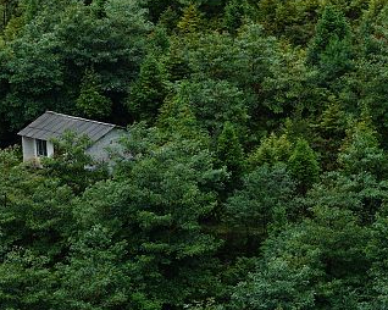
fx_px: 2685
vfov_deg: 6.6
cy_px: 44
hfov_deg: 8.3
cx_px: 257
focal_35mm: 234
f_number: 8
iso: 125
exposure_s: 1/125
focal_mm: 66
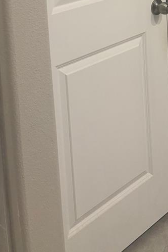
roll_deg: +1.9
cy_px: -49
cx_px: 155
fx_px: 455
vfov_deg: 27.3
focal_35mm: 65
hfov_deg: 20.5
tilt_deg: -6.4
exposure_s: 1/60
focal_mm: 5.96
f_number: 1.6
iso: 125
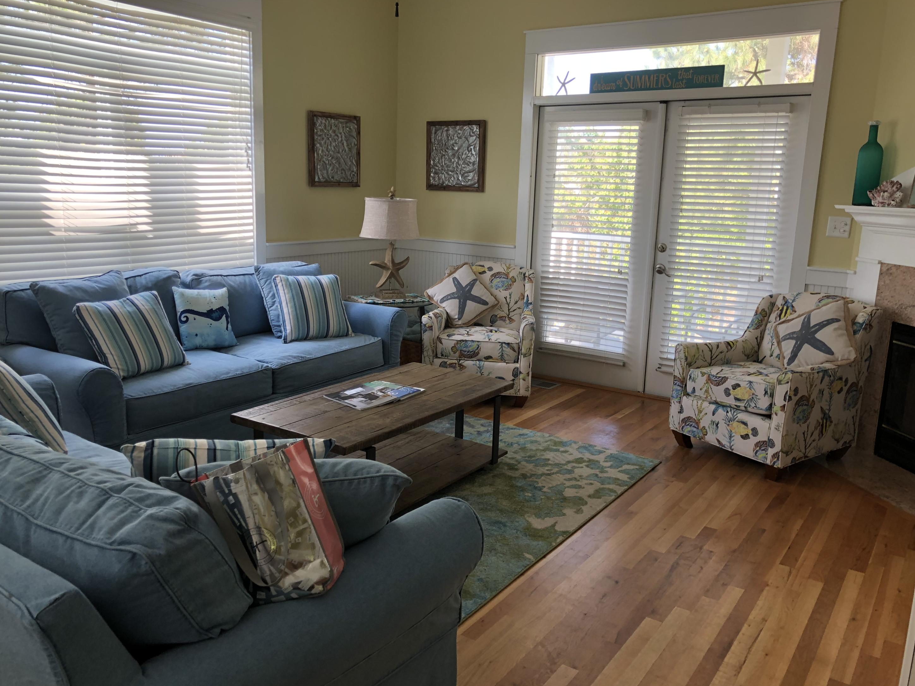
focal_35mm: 29
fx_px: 766
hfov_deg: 61.7
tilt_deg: -12.1
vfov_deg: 48.2
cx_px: 454
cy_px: 342
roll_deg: -0.9
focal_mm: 4
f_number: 1.8
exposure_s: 1/120
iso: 64
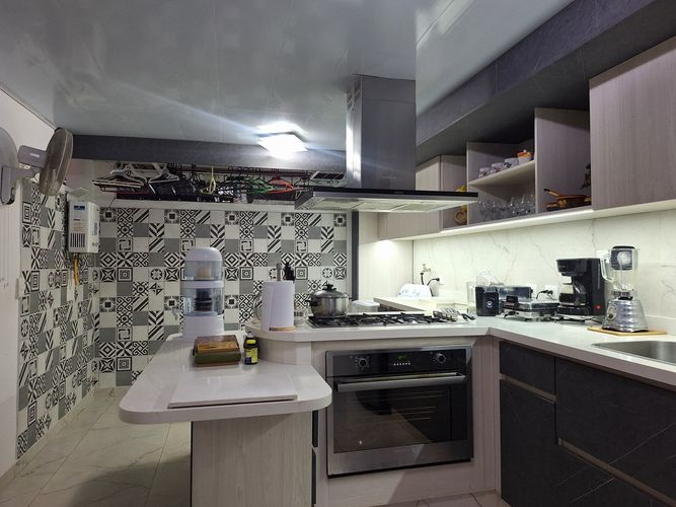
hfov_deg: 73.9
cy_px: 254
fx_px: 449
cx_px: 338
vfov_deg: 58.9
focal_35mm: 23
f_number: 1.8
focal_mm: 5.54
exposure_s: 1/40
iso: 80
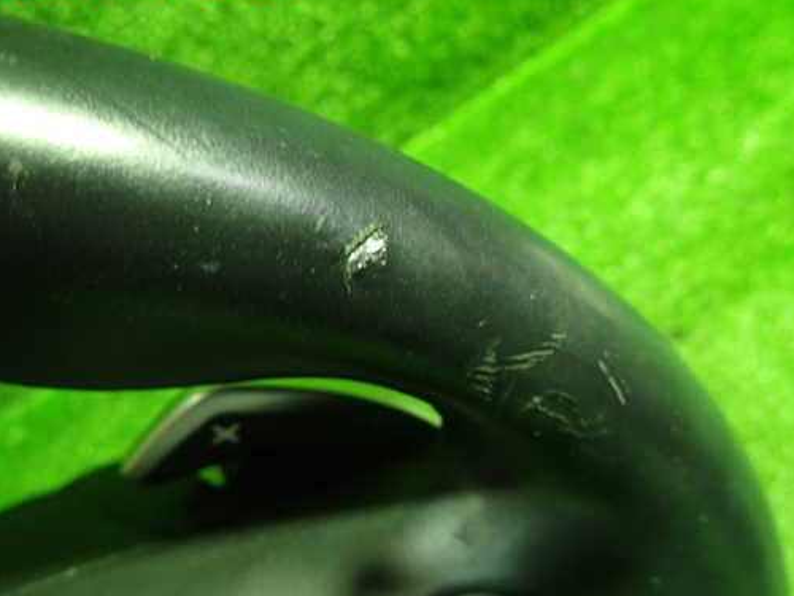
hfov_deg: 59.5
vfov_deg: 46.8
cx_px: 473
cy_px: 318
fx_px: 688
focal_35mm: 30
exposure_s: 1/30
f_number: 2
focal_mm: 4.5
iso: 640
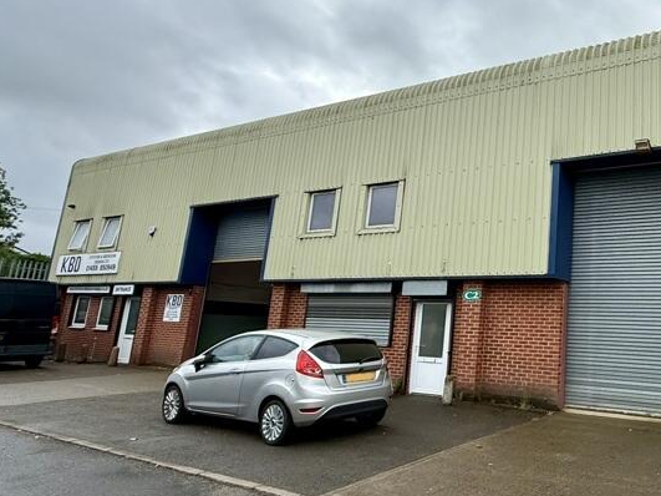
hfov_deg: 57.7
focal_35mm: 27
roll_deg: -2.4
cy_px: 236
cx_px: 573
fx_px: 515
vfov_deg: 51.3
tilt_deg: +10.7
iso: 50
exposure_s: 1/1368
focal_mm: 2.22
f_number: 2.2
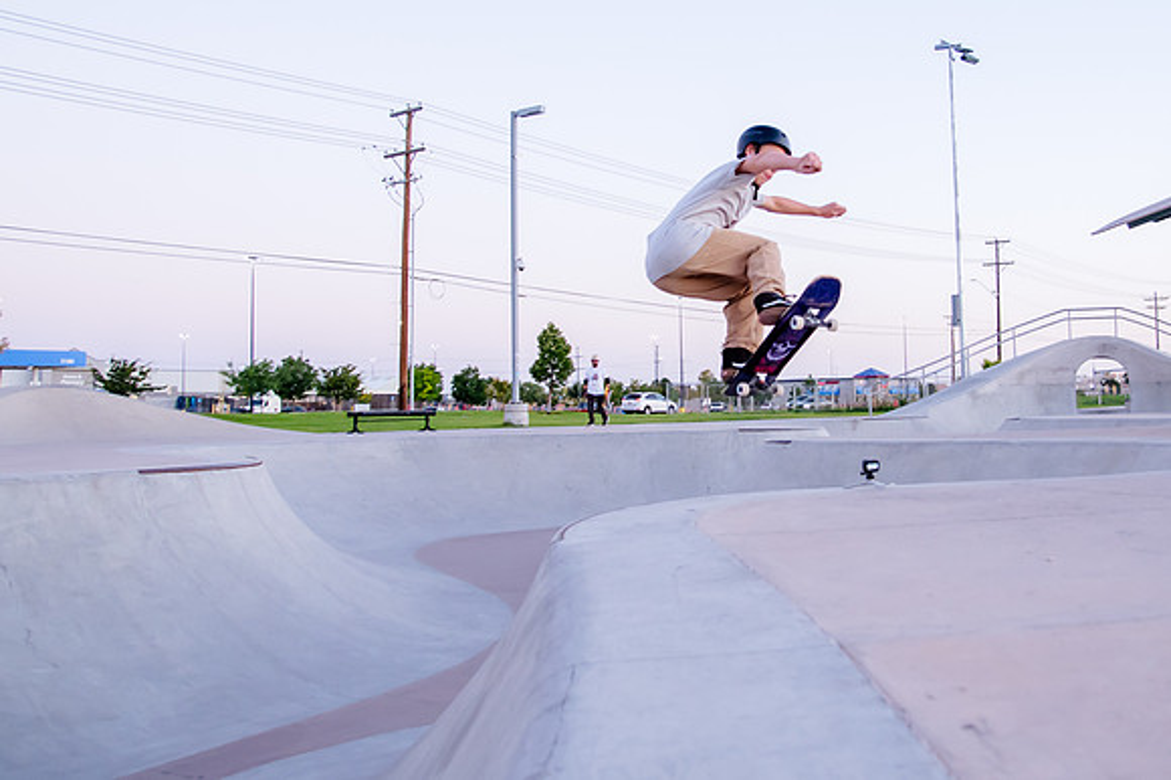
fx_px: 1194
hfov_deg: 51.9
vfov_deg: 36.0
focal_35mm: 37
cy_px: 303
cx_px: 703
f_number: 4
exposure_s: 1/250
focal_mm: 24
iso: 2000
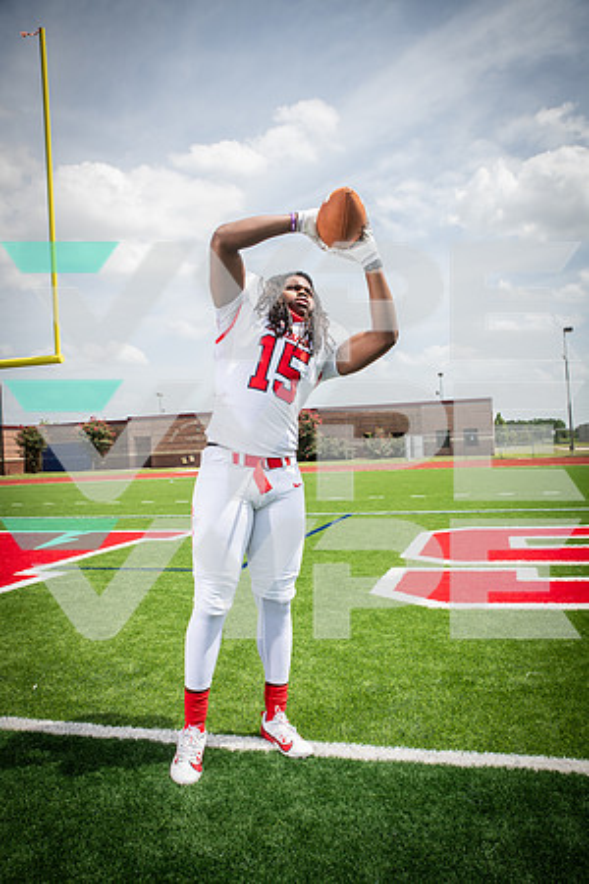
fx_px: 736
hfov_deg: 43.6
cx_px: 294
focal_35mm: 30
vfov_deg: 61.9
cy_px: 442
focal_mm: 30
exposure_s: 1/500
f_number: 7.1
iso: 160
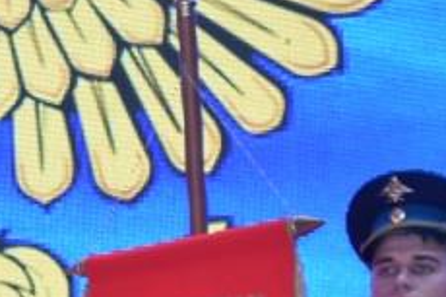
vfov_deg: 3.7
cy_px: 286
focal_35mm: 367
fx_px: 4546
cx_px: -539
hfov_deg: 5.5
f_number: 5.6
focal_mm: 55
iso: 800
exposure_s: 1/125
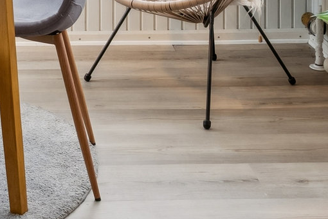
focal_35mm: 100
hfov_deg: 20.1
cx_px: 42
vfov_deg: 12.2
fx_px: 911
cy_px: -214
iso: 200
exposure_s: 1/5
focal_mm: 17
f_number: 8
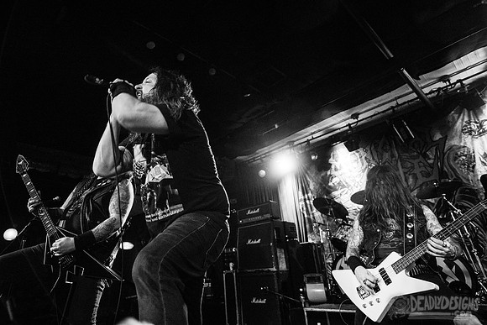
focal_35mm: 22
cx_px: 211
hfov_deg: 79.4
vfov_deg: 58.1
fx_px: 291
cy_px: 141
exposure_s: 1/125
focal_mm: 19
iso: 3200
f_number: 3.2
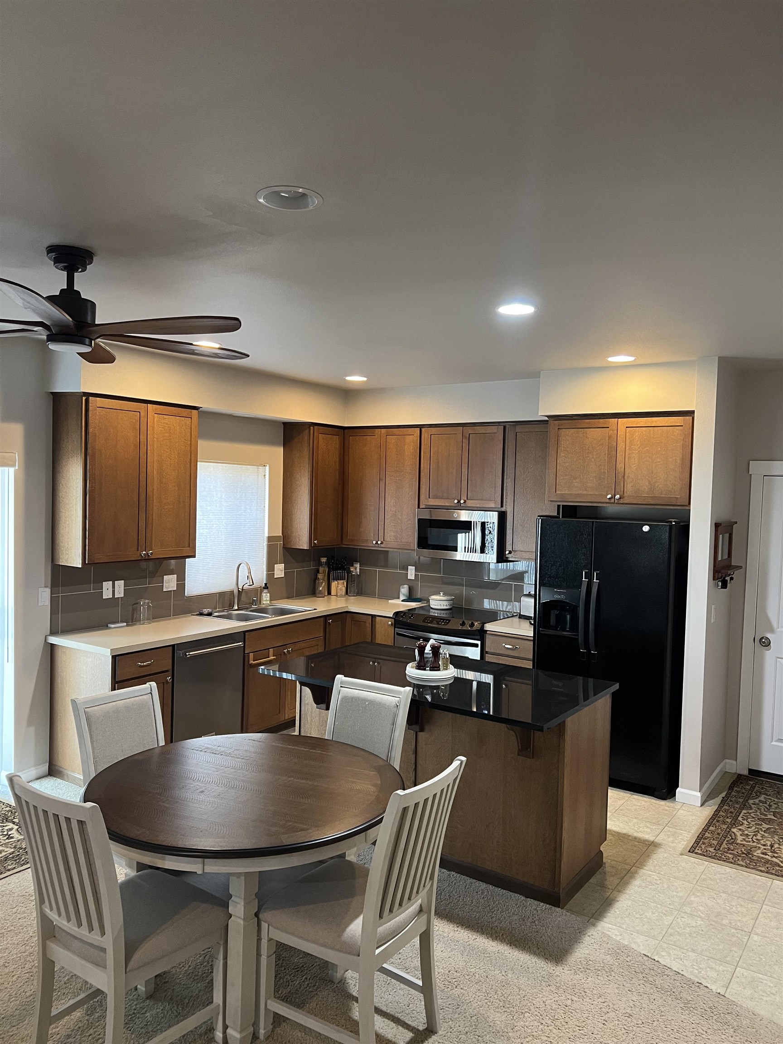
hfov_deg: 53.1
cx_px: 392
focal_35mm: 26
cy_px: 522
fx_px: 784
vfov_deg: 67.3
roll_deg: -0.8
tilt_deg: -1.8
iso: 320
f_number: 1.5
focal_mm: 5.7
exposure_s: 1/60
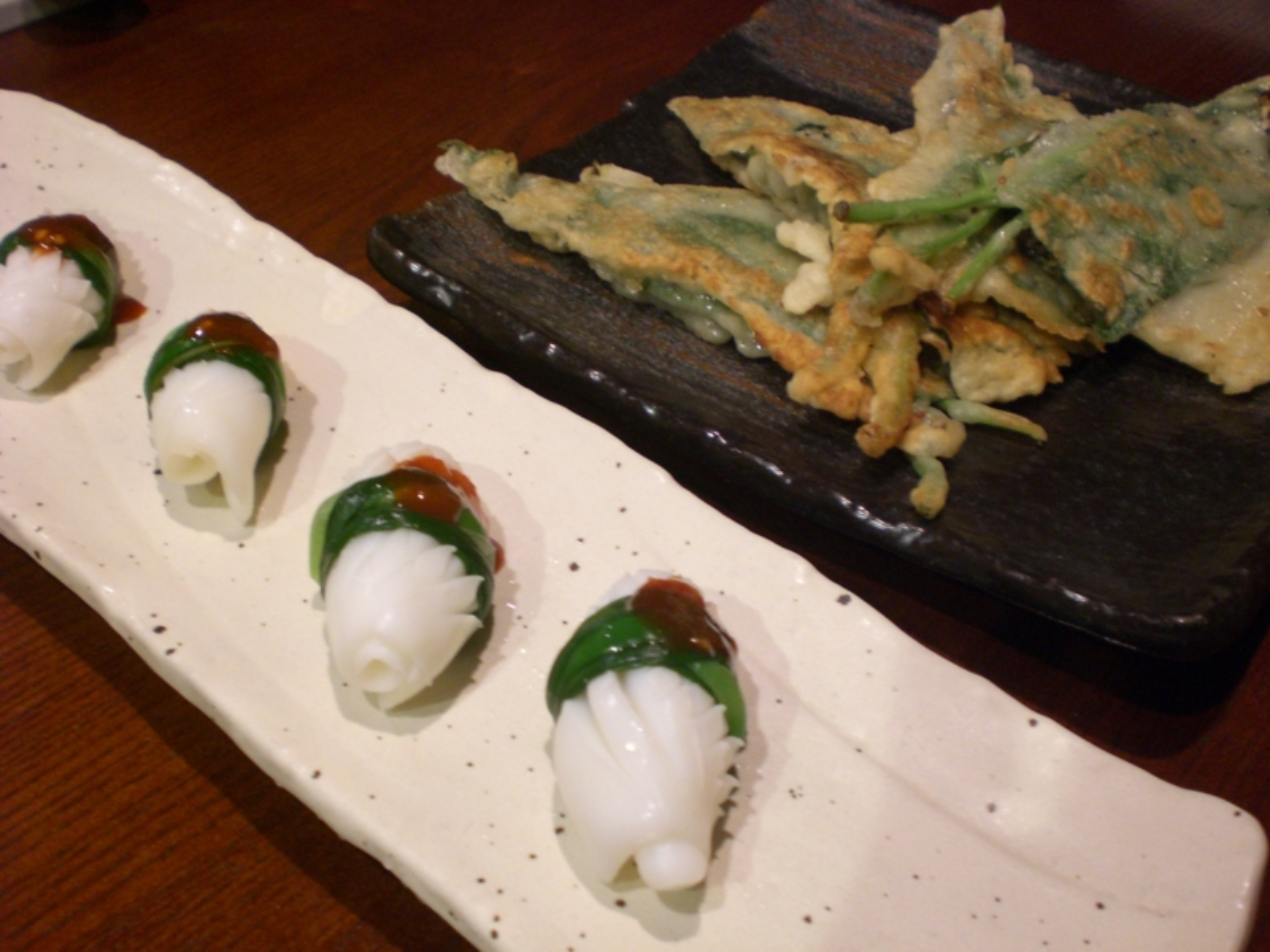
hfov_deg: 49.0
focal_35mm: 38
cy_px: 476
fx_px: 1394
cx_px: 635
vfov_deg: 37.7
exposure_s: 1/10
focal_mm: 6.3
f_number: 3.1
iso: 200
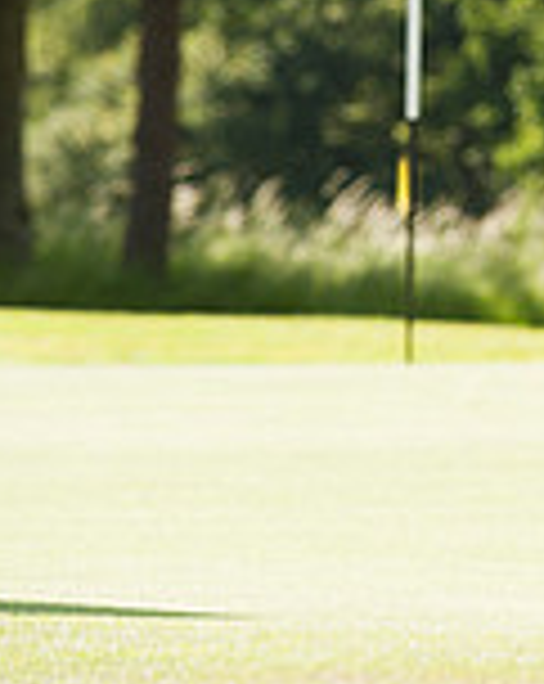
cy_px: -130
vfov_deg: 3.9
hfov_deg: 3.0
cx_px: 1209
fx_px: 10134
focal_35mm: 502
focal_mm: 140
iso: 200
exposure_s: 1/250
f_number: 7.1
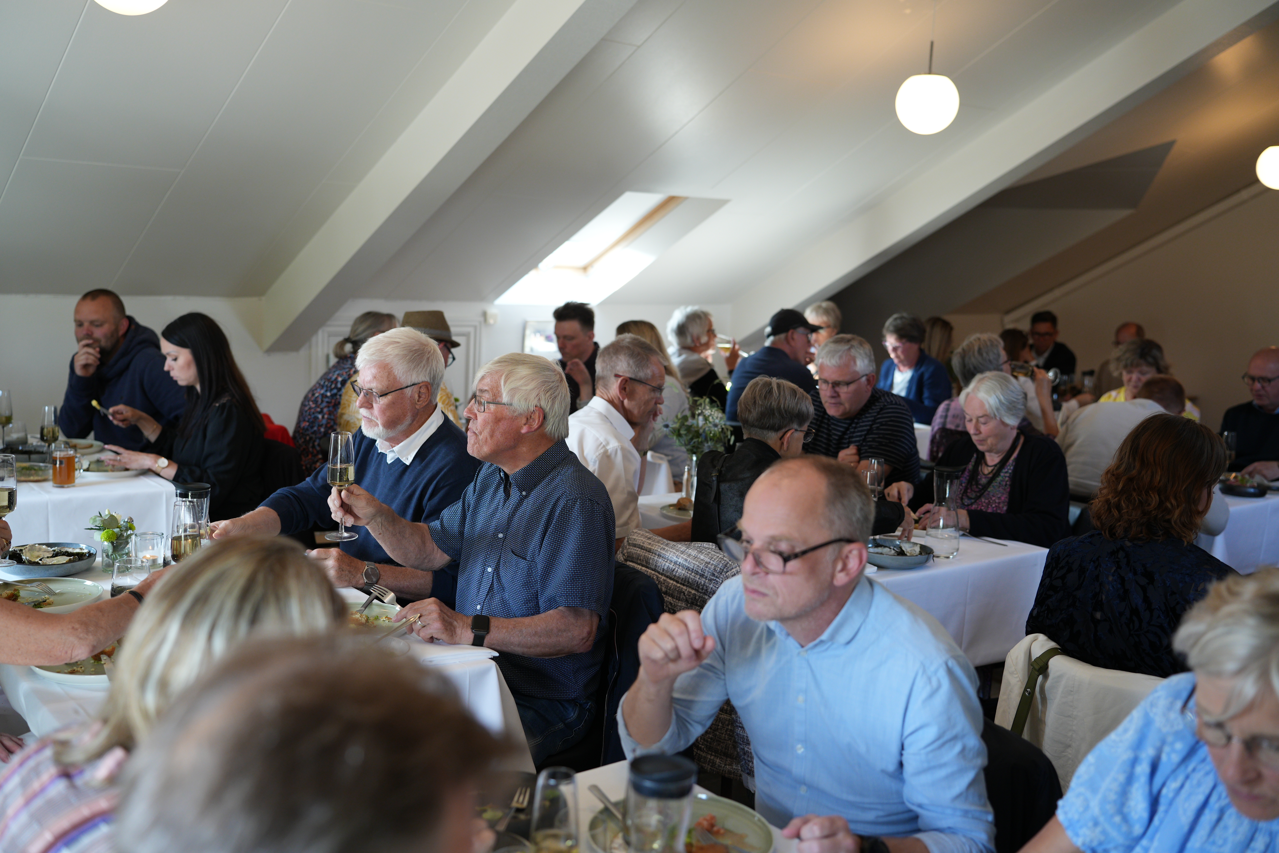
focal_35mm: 35
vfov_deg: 37.9
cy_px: 426
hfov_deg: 54.4
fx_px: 1243
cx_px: 640
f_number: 2.5
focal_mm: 35
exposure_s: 1/160
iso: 640
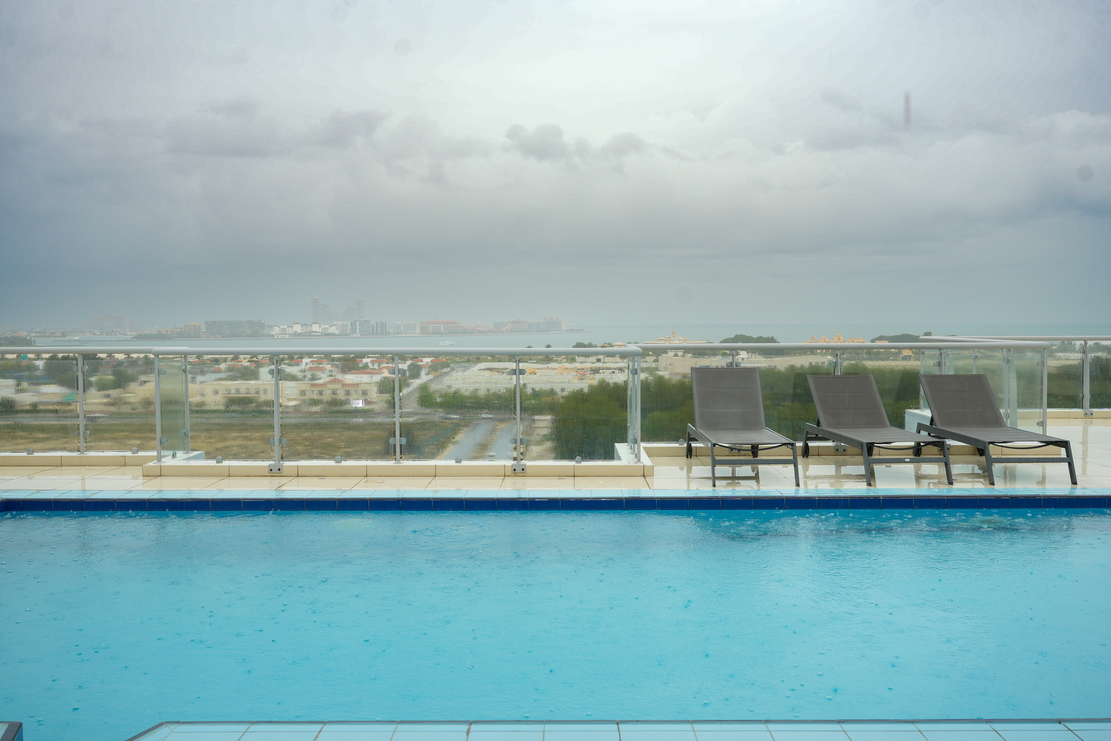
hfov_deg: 54.4
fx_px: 1080
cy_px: 370
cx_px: 556
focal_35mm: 35
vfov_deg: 37.9
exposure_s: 1/125
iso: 100
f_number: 5.6
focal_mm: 35
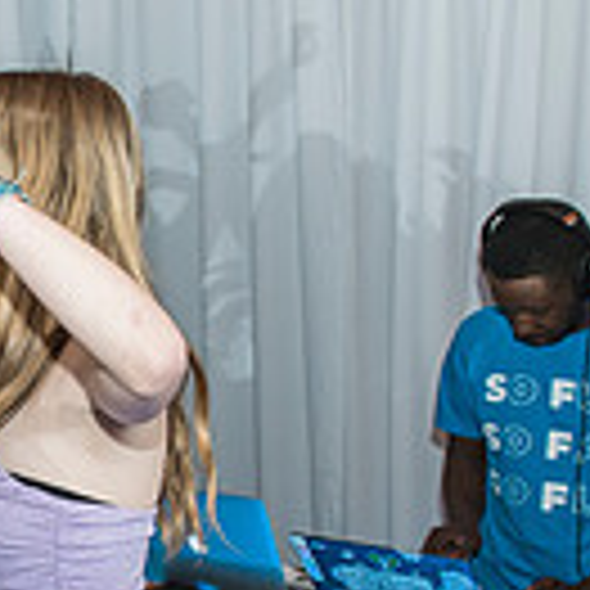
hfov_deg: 17.9
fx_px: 1735
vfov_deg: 19.2
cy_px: 435
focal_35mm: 90
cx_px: -198
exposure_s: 1/125
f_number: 4
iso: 800
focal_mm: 24
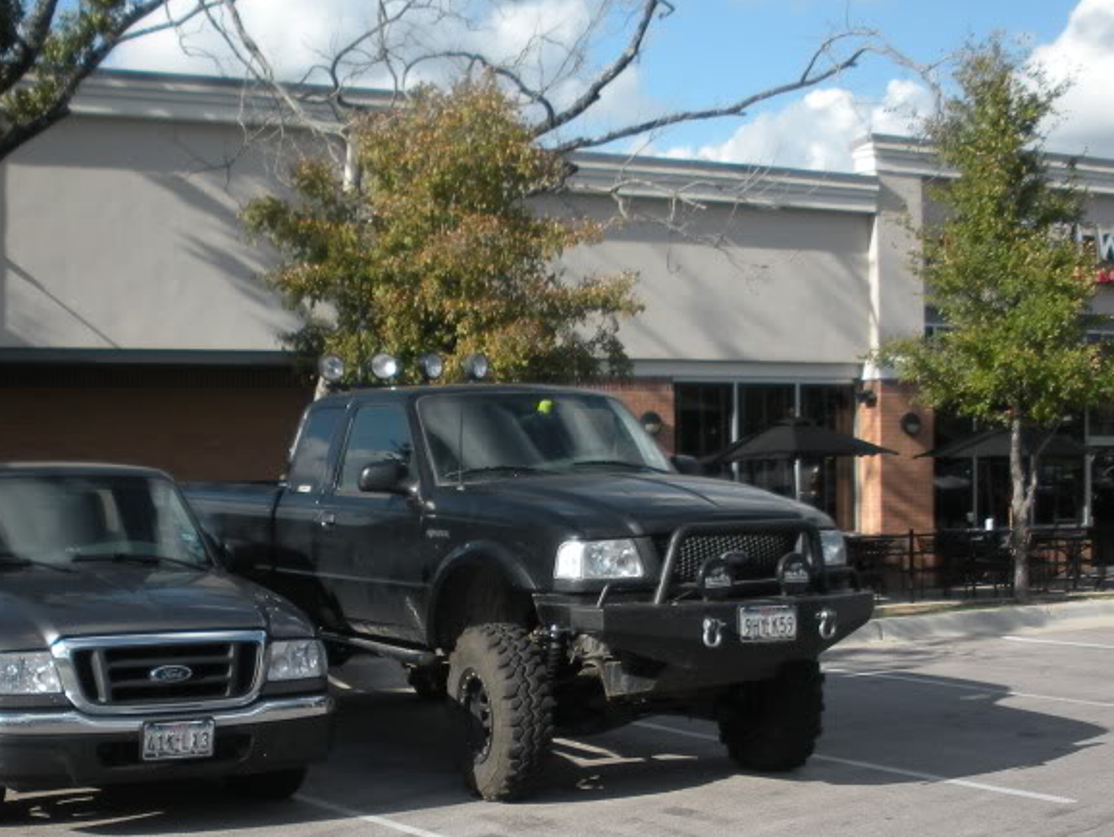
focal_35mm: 62
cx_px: 420
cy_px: 526
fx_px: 1996
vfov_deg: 23.6
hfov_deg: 31.1
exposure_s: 1/670
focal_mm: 6.3
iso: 64
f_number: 3.5
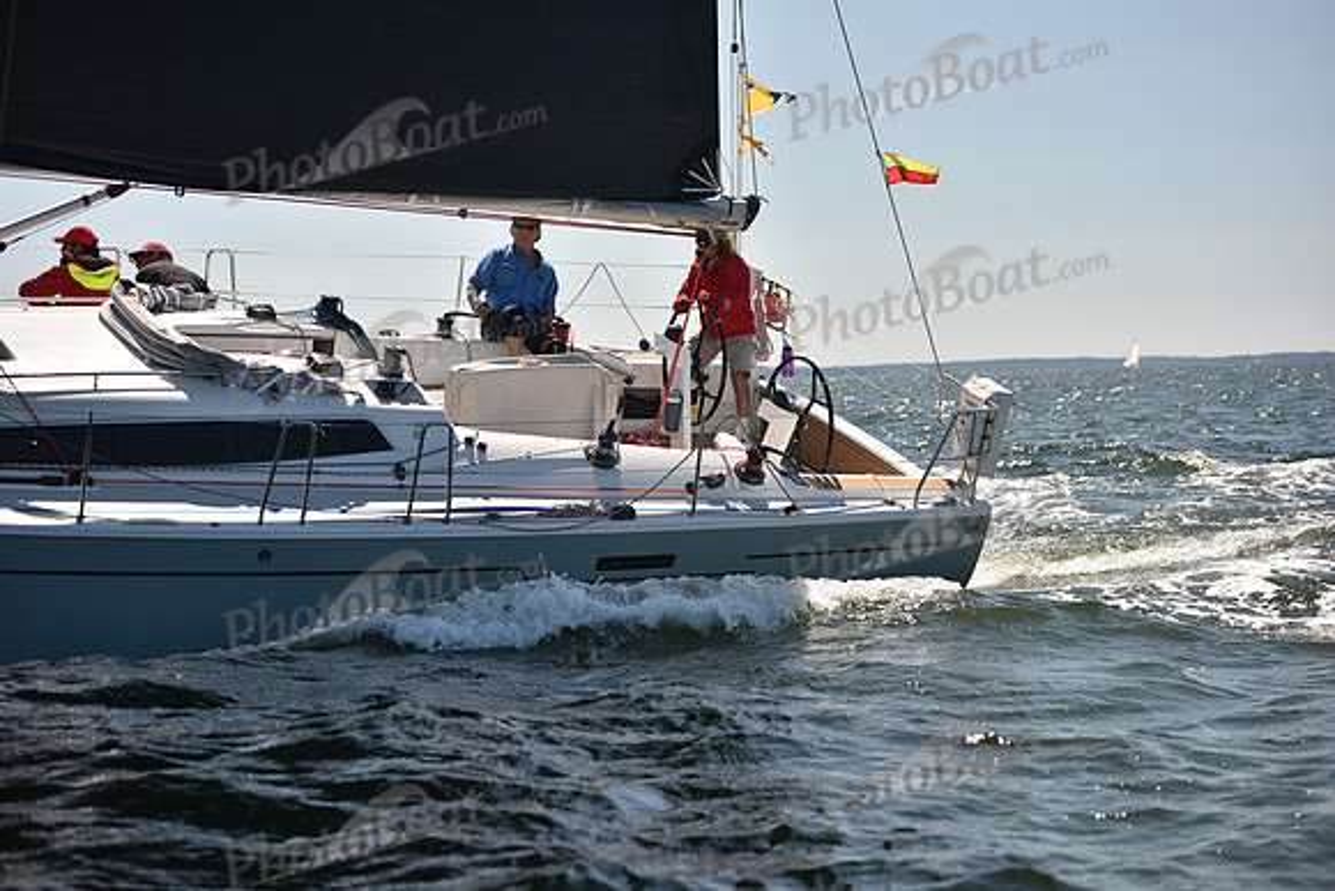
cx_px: 668
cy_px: 446
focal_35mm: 70
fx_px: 2596
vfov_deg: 19.5
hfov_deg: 28.8
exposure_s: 1/1600
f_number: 3.2
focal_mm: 70
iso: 250
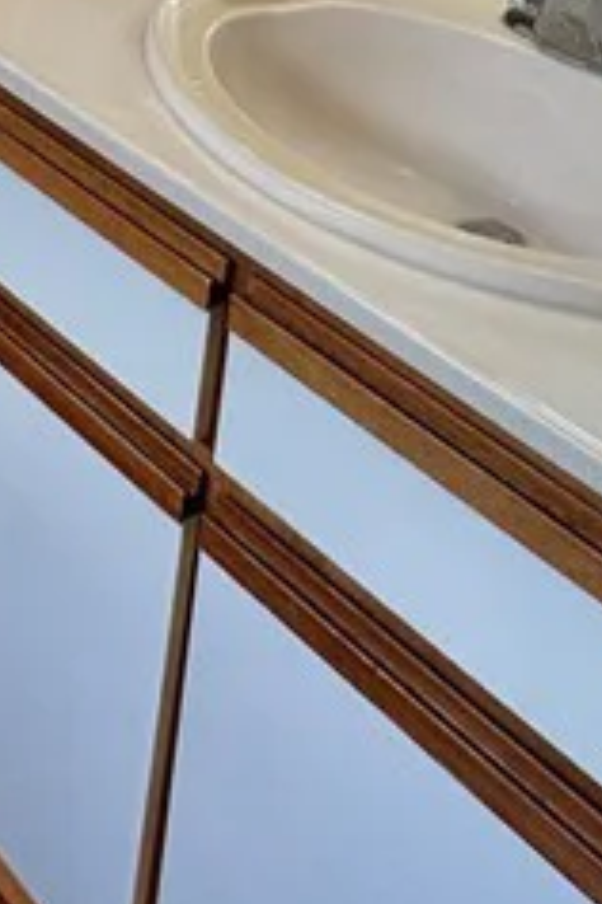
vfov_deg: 25.9
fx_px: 1580
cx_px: -69
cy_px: -355
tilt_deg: -12.0
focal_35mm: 63
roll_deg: -4.9
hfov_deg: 20.5
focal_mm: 2.22
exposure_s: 1/120
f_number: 2.2
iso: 80
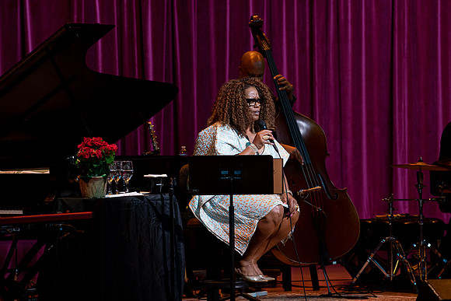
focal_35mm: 232
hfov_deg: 8.9
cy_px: 170
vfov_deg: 5.9
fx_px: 2908
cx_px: 224
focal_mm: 200
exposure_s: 1/320
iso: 2500
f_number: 5.6
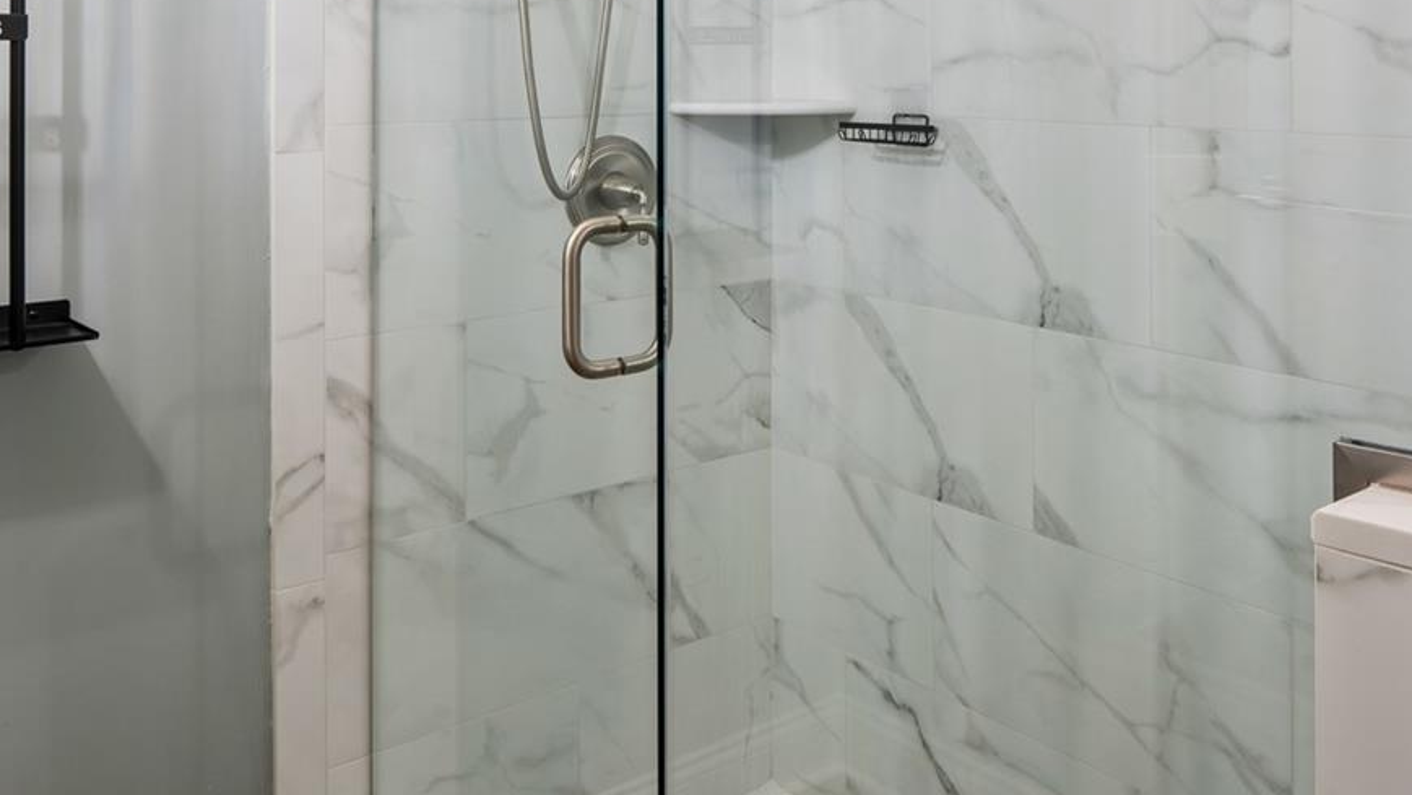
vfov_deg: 40.8
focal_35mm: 27
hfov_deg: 69.7
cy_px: 140
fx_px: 1011
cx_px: 780
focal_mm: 14
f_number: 13
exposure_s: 1.3
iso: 100
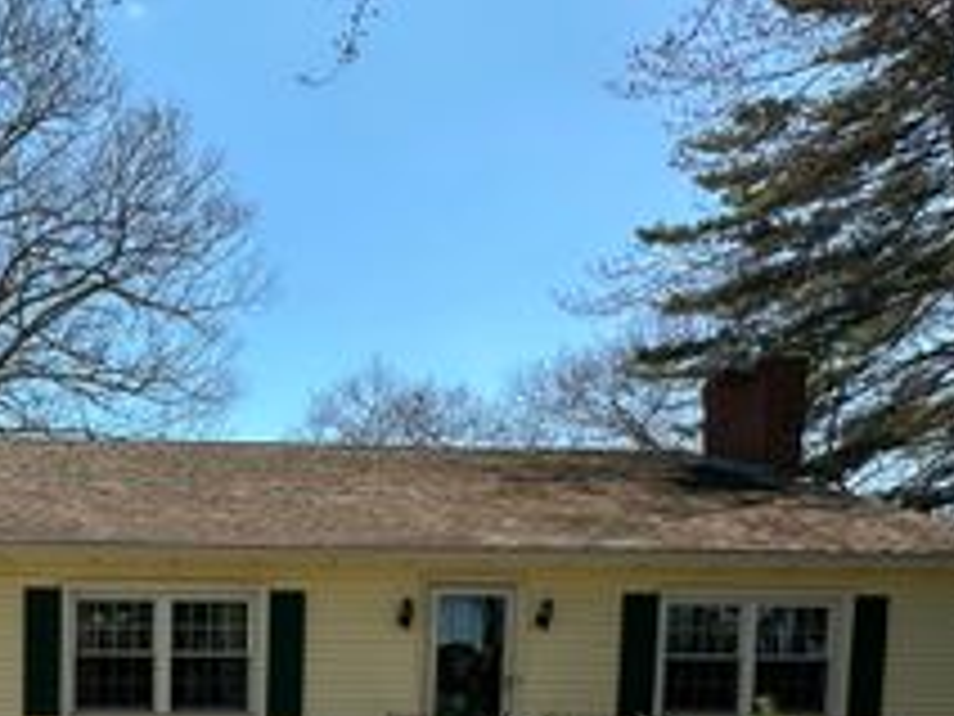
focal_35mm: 33
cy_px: 763
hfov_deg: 44.7
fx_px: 909
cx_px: -50
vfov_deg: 37.0
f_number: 2.2
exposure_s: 1/831
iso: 50
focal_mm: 2.22
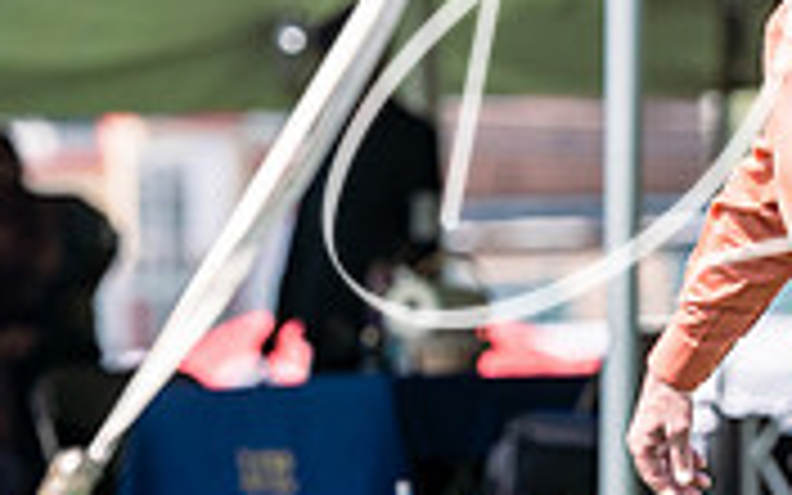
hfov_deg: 2.9
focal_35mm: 718
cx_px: 1082
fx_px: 15498
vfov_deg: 1.8
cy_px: 423
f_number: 4.5
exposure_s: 1/1000
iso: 100
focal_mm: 184
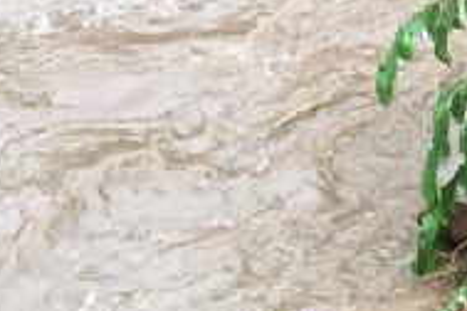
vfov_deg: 6.9
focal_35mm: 192
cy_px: -279
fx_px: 2490
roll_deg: -1.6
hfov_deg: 10.3
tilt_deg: -20.0
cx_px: 731
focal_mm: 4.15
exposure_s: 1/33
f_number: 2.2
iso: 32
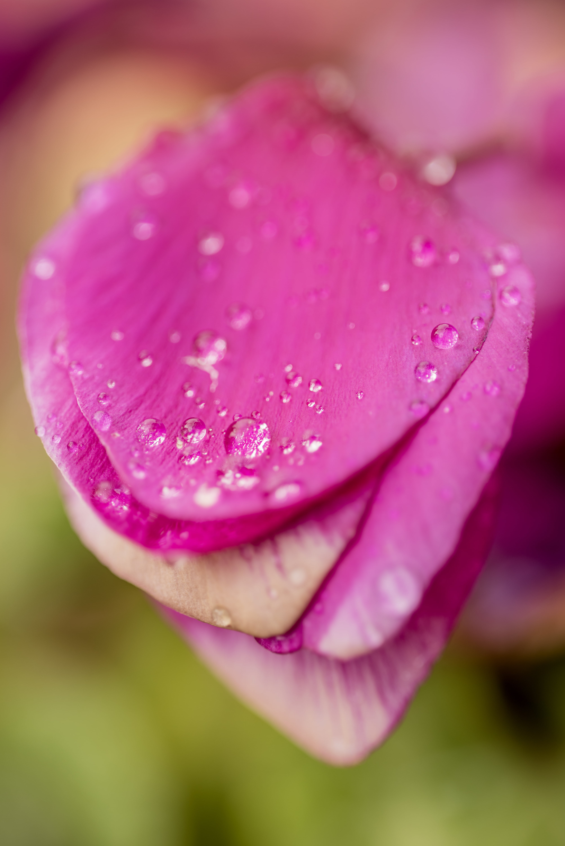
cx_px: 282
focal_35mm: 150
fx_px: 3528
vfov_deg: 13.7
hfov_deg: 9.2
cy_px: 423
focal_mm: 150
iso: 100
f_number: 4.5
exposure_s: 1/100
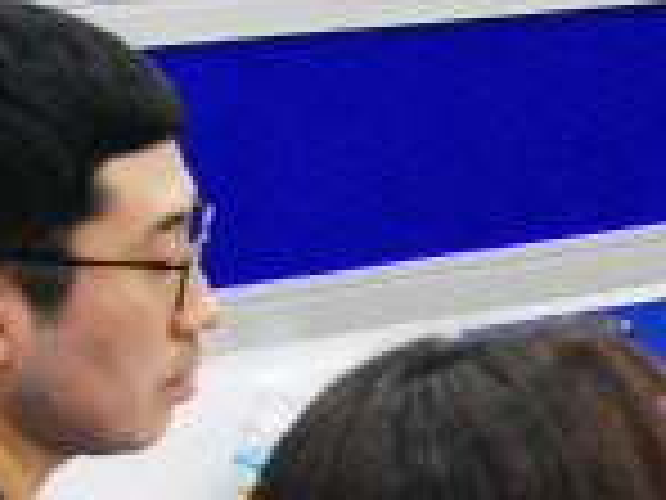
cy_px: 403
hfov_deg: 13.3
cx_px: 878
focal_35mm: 143
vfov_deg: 10.3
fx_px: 2757
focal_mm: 21
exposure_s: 1/100
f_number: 6.3
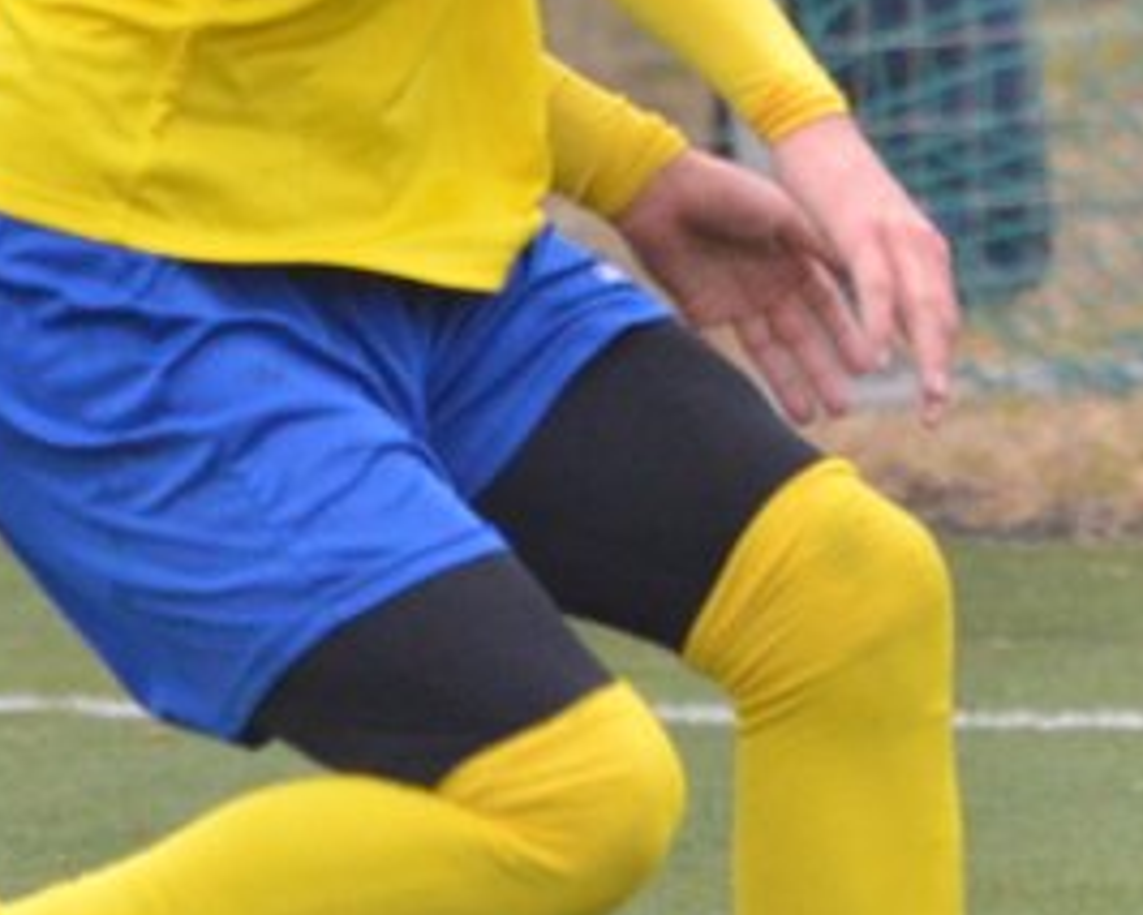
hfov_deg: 1.5
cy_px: 157
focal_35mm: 1268
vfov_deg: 1.2
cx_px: 1766
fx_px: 42910
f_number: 5.3
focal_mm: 200
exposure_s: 1/640
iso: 2000
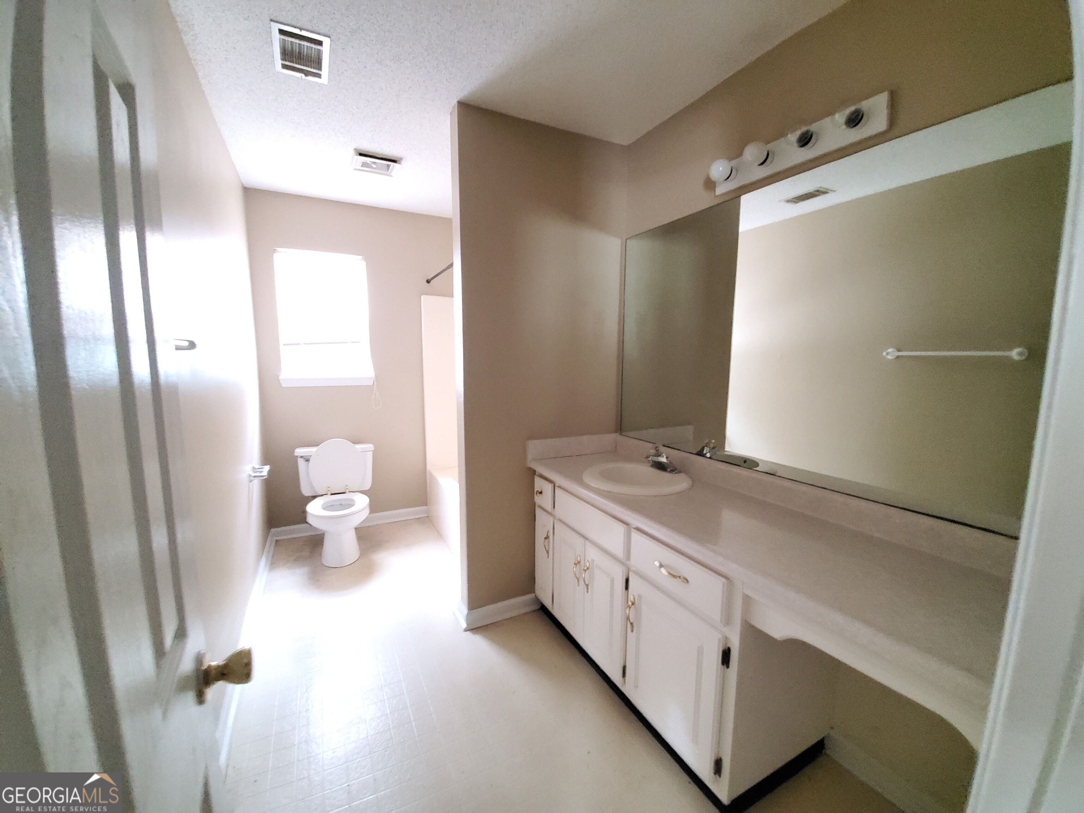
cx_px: 542
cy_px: 406
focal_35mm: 13
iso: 1600
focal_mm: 1.8
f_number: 2.2
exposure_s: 1/9
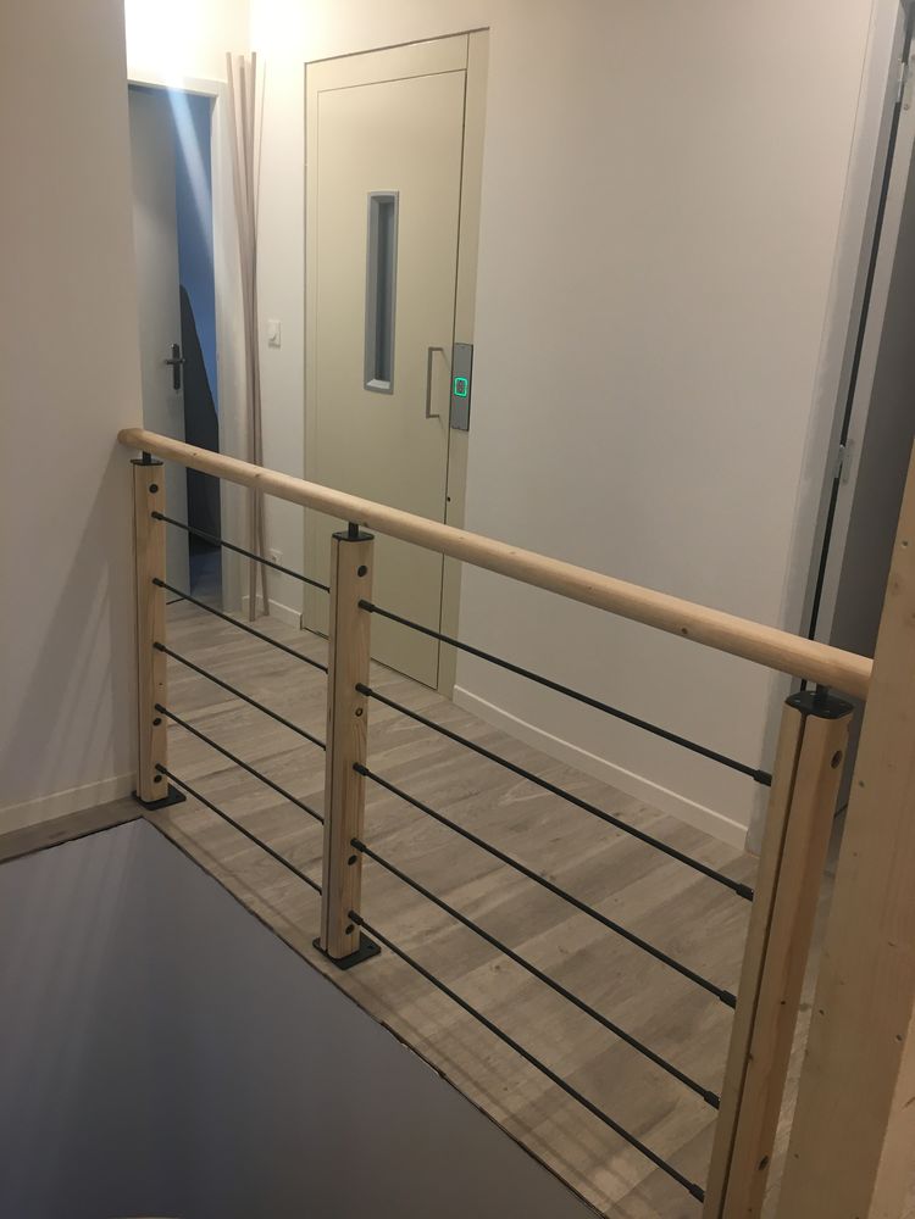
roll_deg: -3.1
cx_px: 458
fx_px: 1022
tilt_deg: -16.8
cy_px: 610
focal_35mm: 29
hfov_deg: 48.2
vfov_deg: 61.7
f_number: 2.2
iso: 80
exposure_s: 1/33
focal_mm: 4.15
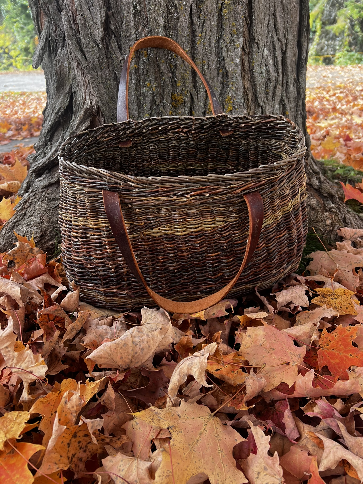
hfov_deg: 53.1
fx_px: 364
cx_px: 182
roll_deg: +7.1
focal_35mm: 26
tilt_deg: -26.6
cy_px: 242
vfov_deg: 67.3
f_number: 1.5
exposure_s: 1/383
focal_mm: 5.7
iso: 50
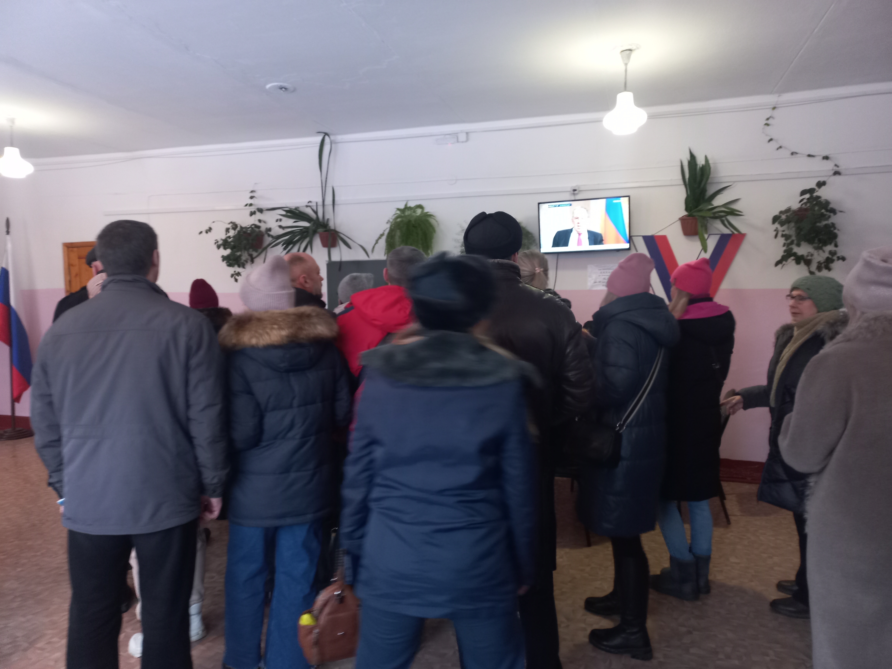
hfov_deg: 69.4
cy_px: 334
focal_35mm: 25
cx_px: 446
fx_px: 644
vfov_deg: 54.9
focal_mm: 4.6
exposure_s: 1/25
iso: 400
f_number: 1.8
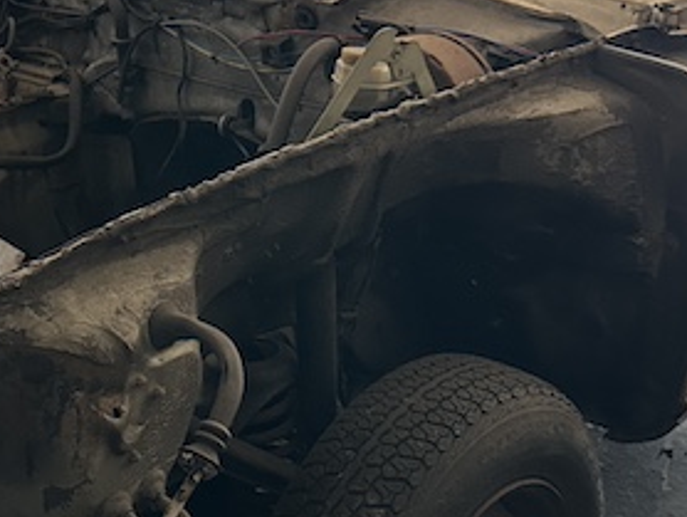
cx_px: 277
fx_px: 1371
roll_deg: +0.4
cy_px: 193
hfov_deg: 28.1
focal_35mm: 69
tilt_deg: -18.2
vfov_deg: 21.3
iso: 500
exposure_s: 1/60
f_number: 1.78
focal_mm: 6.86
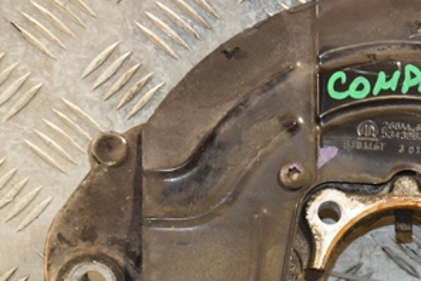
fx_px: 2349
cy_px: 271
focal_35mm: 201
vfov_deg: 6.8
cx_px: 428
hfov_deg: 10.2
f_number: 5.3
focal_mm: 62
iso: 800
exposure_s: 1/125
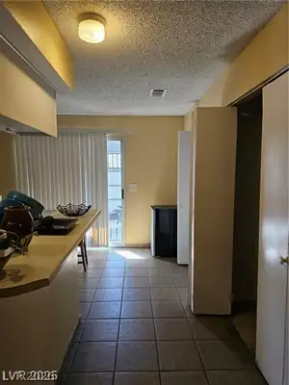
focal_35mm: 23
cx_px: 144
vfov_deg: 73.9
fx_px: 256
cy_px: 192
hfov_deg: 58.9
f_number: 1.7
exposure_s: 1/120
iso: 250
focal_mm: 6.3
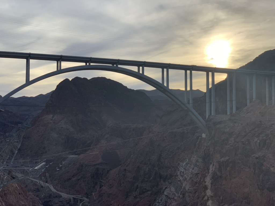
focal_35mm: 52
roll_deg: -0.5
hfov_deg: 36.8
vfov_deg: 28.0
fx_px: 413
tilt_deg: +5.4
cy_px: 103
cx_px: 138
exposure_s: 1/1261
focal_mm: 6
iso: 16
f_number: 2.4
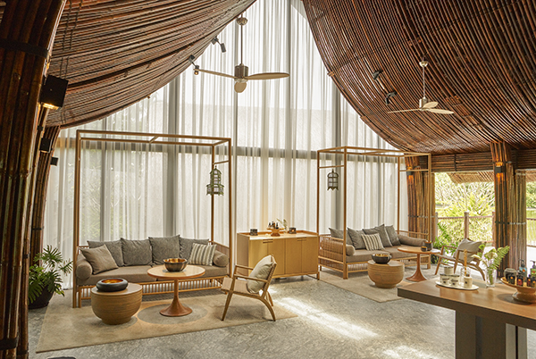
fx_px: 388
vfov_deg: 49.7
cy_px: 180
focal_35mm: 26
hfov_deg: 69.3
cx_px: 268
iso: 320
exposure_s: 1/60
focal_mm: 26
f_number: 11
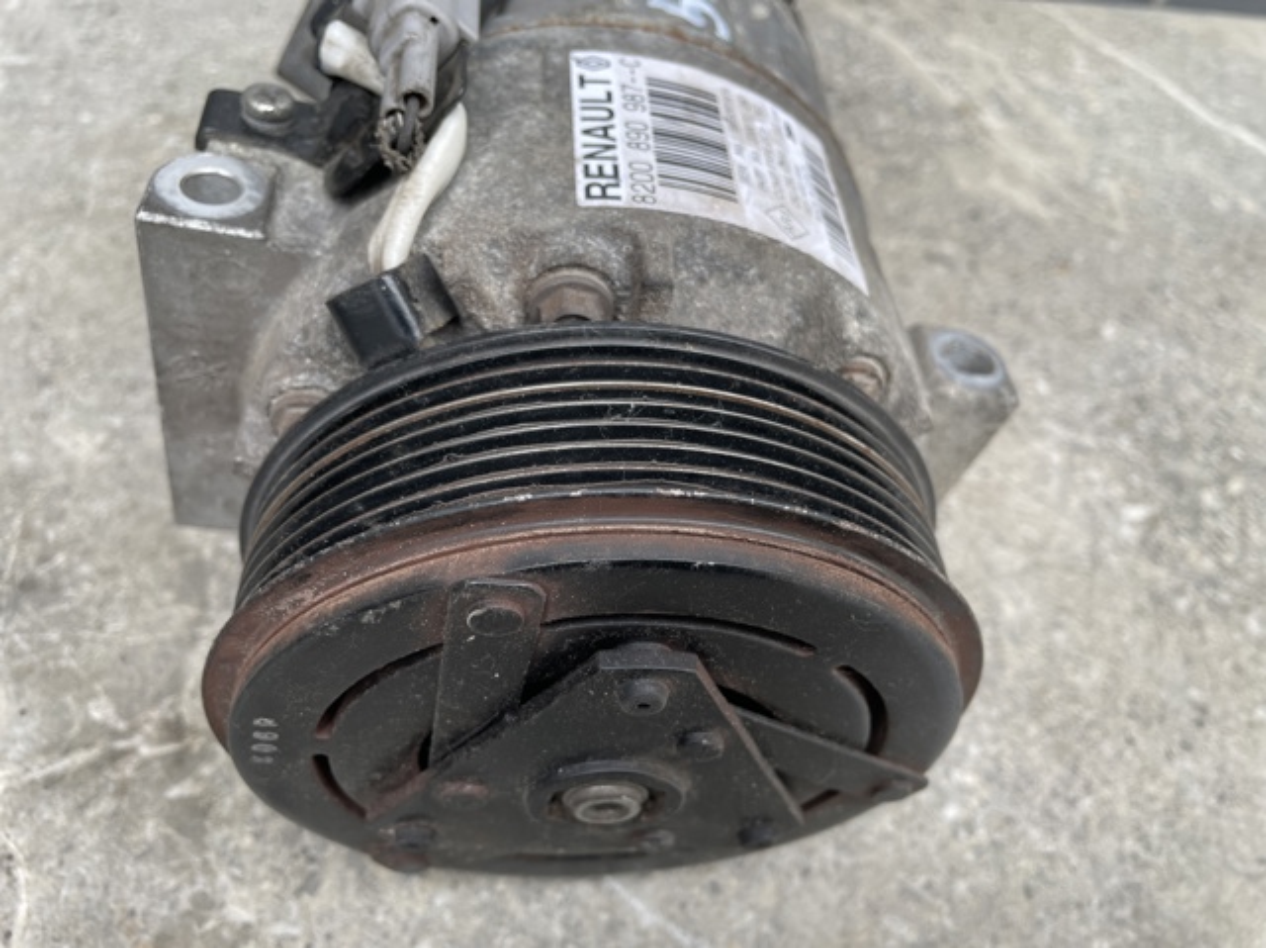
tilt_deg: -47.0
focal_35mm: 26
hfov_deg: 67.3
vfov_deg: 53.0
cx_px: 633
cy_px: 474
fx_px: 950
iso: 32
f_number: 1.6
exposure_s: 1/147
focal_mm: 4.2
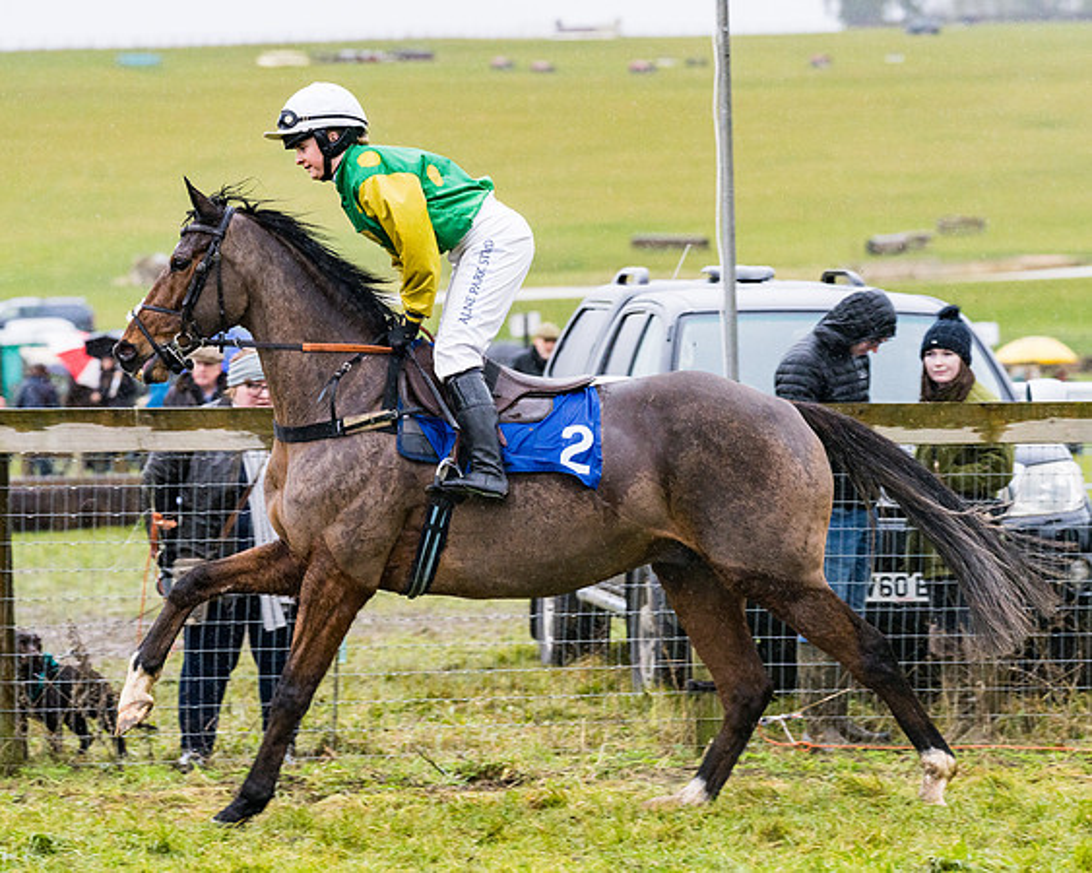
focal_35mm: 169
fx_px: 5471
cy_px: 396
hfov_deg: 11.4
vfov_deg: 9.1
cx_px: 581
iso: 1600
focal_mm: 135
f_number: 4
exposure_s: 1/800
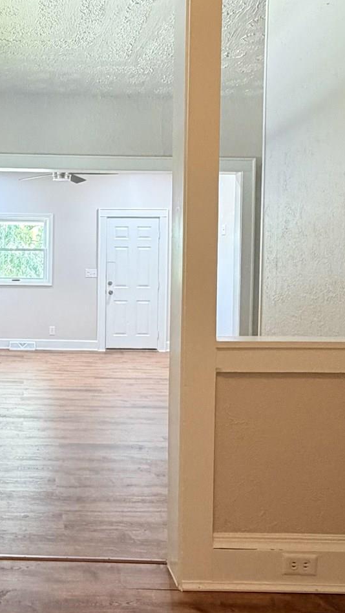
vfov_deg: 54.0
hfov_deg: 30.2
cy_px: 316
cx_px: 17
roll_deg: -0.7
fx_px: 602
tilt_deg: -1.6
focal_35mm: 37
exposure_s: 1/60
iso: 500
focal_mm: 2.22
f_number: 2.2
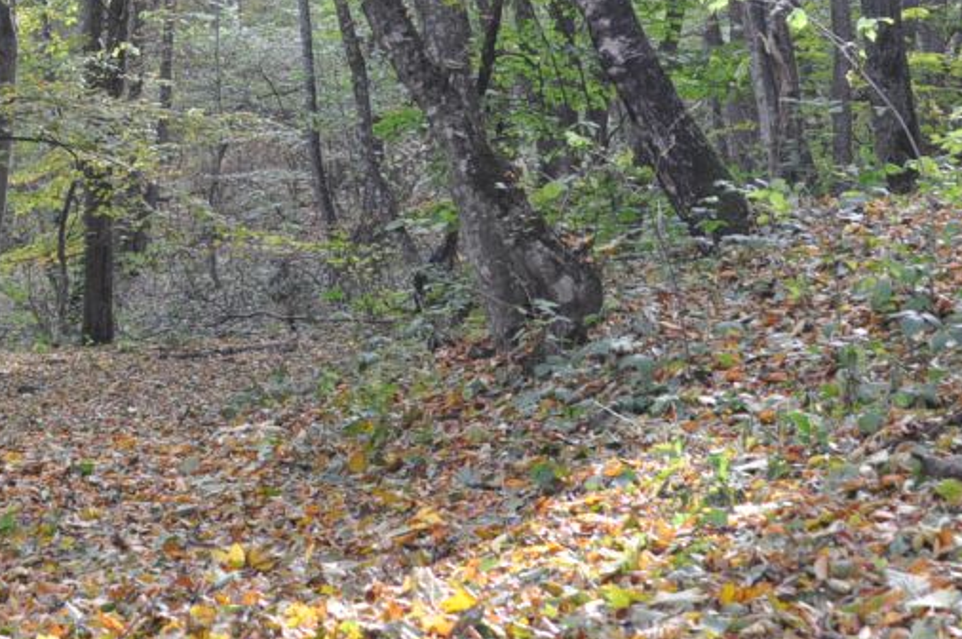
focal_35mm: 108
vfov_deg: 12.6
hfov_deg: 18.7
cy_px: 201
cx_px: 118
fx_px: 2882
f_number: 4.5
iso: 640
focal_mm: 28
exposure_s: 1/200
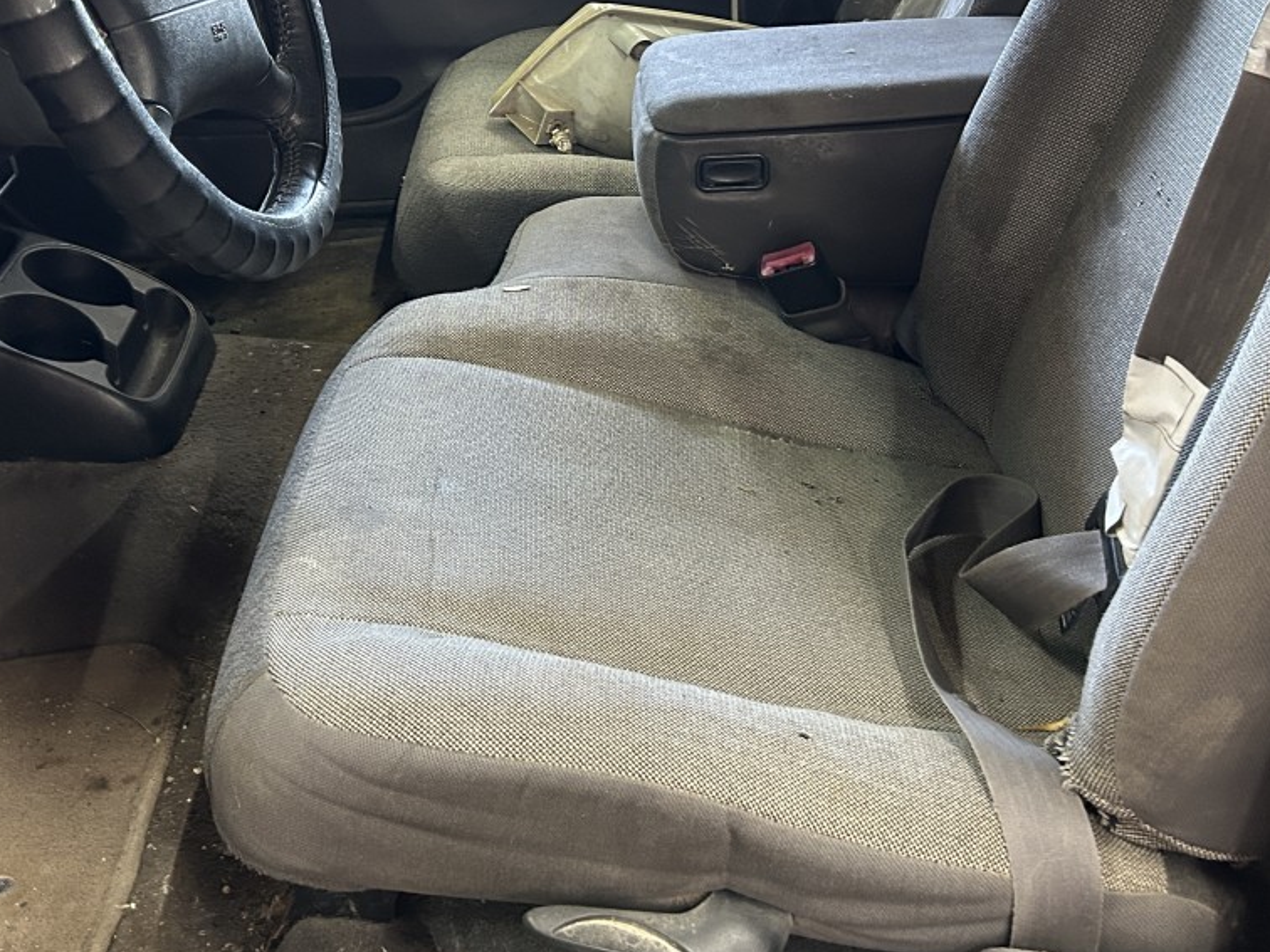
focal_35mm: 44
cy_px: 287
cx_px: 511
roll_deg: +3.3
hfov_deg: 42.7
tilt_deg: -24.0
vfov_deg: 32.5
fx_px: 1614
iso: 400
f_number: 1.5
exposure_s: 1/40
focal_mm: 5.7
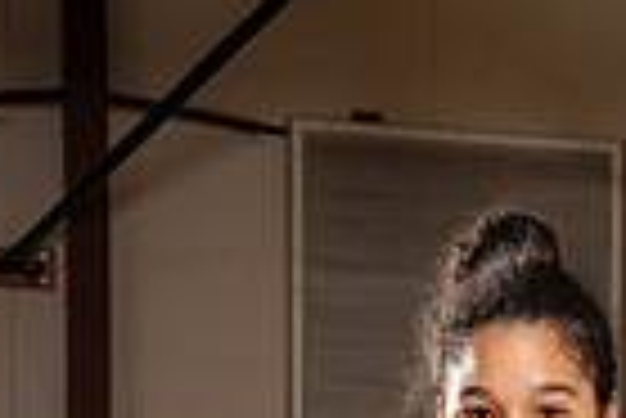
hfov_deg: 16.3
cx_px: 608
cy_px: 971
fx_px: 2141
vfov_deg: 9.9
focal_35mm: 123
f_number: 5.6
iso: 160
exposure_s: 1/250
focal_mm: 38
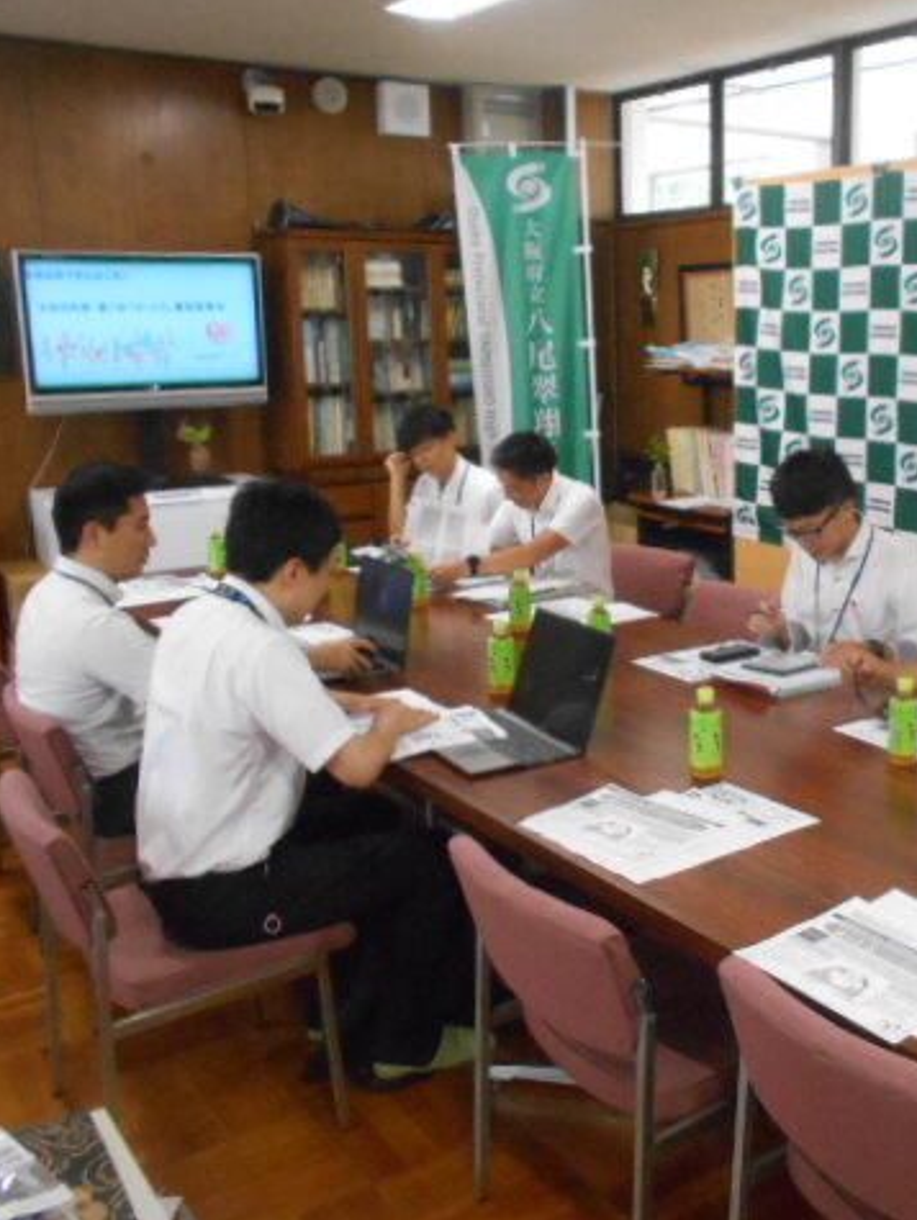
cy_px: 609
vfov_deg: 52.6
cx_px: 719
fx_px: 1235
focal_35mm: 35
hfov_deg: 39.3
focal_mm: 4.6
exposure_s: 1/125
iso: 800
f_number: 3.2
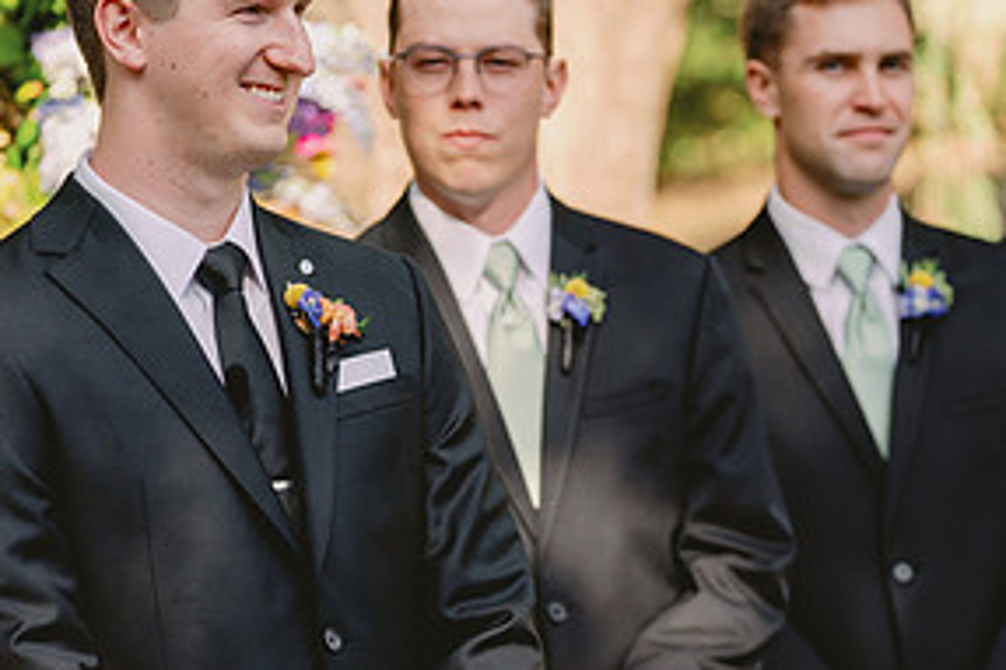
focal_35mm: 271
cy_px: 528
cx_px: 764
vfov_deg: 5.1
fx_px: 7568
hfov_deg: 7.6
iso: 200
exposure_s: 1/500
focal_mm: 134
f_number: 4
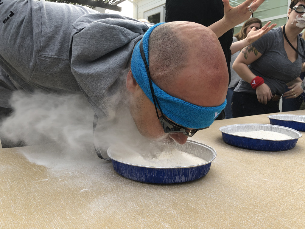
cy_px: 114
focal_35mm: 28
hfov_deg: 63.4
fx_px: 247
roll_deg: -0.5
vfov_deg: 49.7
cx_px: 152
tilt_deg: -7.9
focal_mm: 4
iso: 20
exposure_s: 1/218
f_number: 1.8
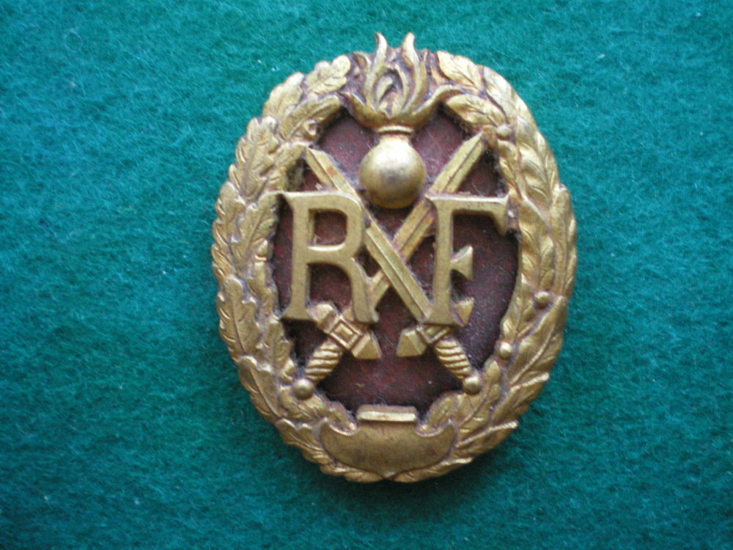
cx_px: 366
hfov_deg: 49.0
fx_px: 805
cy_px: 275
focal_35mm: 38
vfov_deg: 37.7
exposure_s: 1/10
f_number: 3.1
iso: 400
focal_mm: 6.3
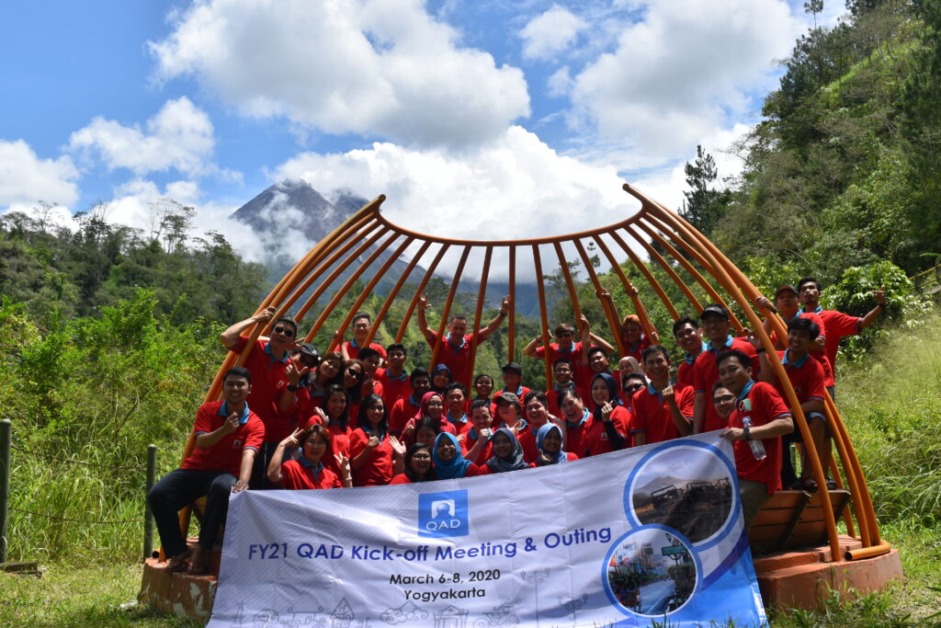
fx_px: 1059
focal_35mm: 40
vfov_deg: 33.0
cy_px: 314
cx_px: 470
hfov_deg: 47.9
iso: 200
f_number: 10
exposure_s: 1/400
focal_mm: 27
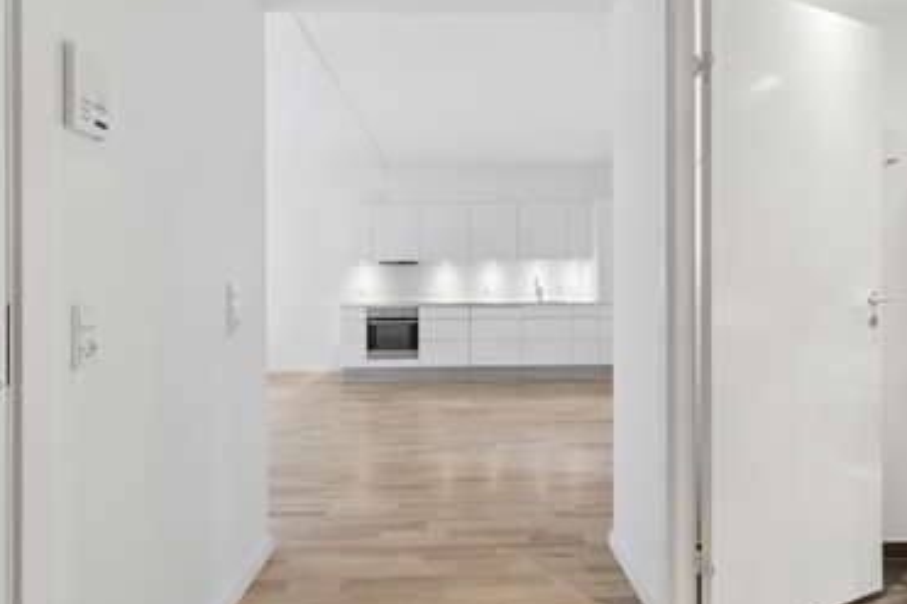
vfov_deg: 70.4
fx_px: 428
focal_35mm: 17
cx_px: 482
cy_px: 296
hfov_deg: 93.2
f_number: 8
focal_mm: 10
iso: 200
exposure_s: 1/3.33
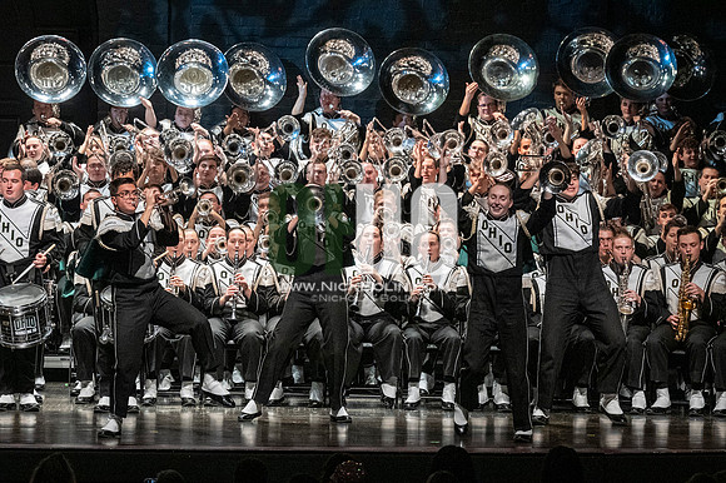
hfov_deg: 11.0
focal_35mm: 187
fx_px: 3769
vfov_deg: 7.3
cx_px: 363
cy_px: 242
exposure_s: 1/500
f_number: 4
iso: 4000
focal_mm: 125
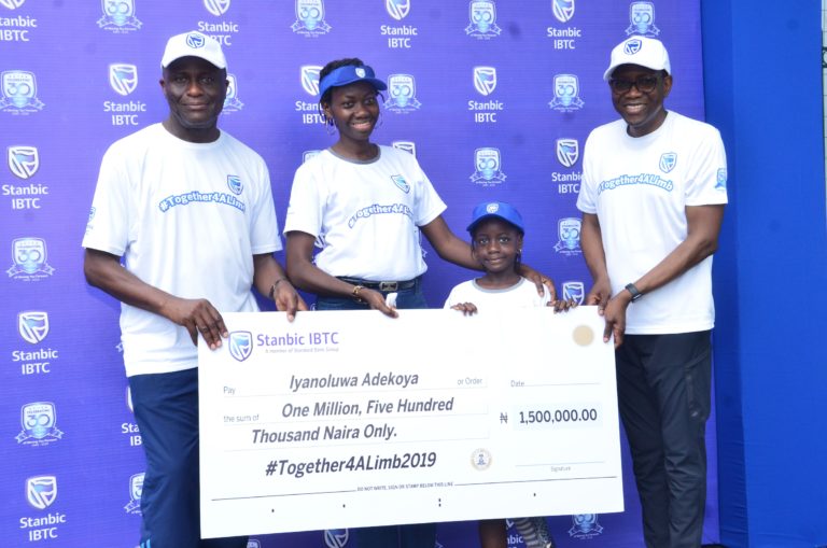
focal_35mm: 45
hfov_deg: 43.7
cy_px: 274
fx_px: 1032
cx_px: 414
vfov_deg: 29.7
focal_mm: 30
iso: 1000
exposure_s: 1/100
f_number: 6.3
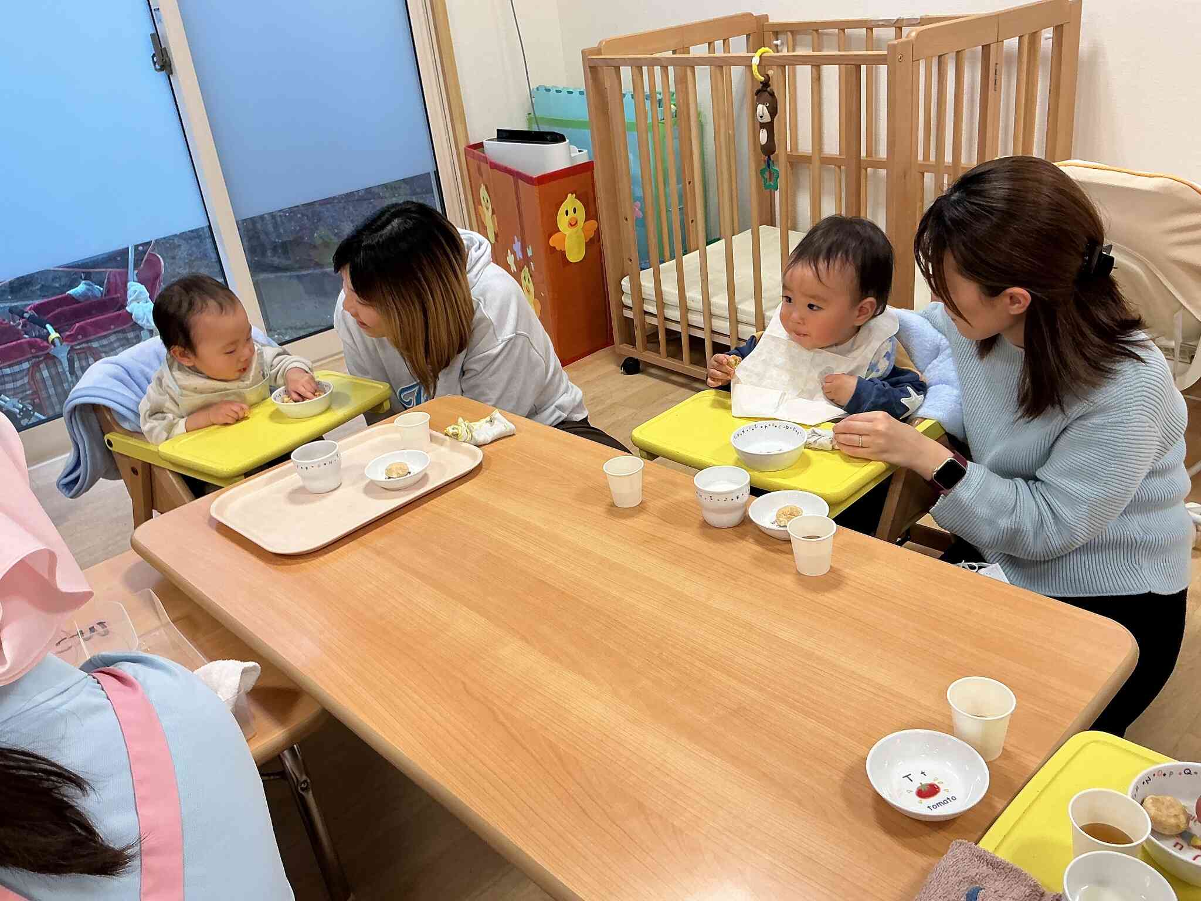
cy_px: 450
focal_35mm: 29
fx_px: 1006
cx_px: 600
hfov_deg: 61.7
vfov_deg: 48.2
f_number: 1.8
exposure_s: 1/60
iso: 40
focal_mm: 3
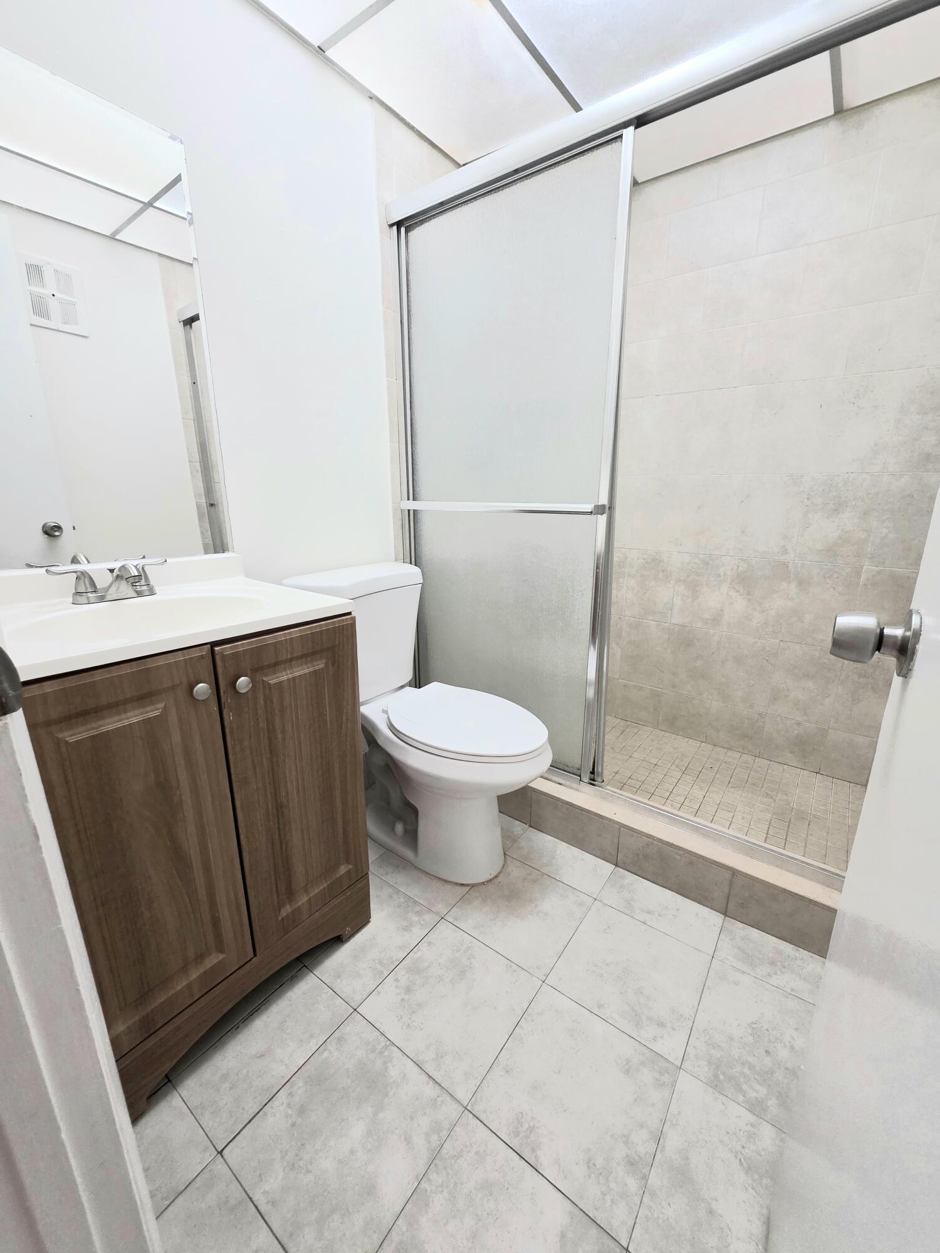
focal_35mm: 13
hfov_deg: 89.9
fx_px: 471
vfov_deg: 106.2
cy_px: 626
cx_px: 470
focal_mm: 2.2
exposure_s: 1/60.2
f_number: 1.9
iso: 200
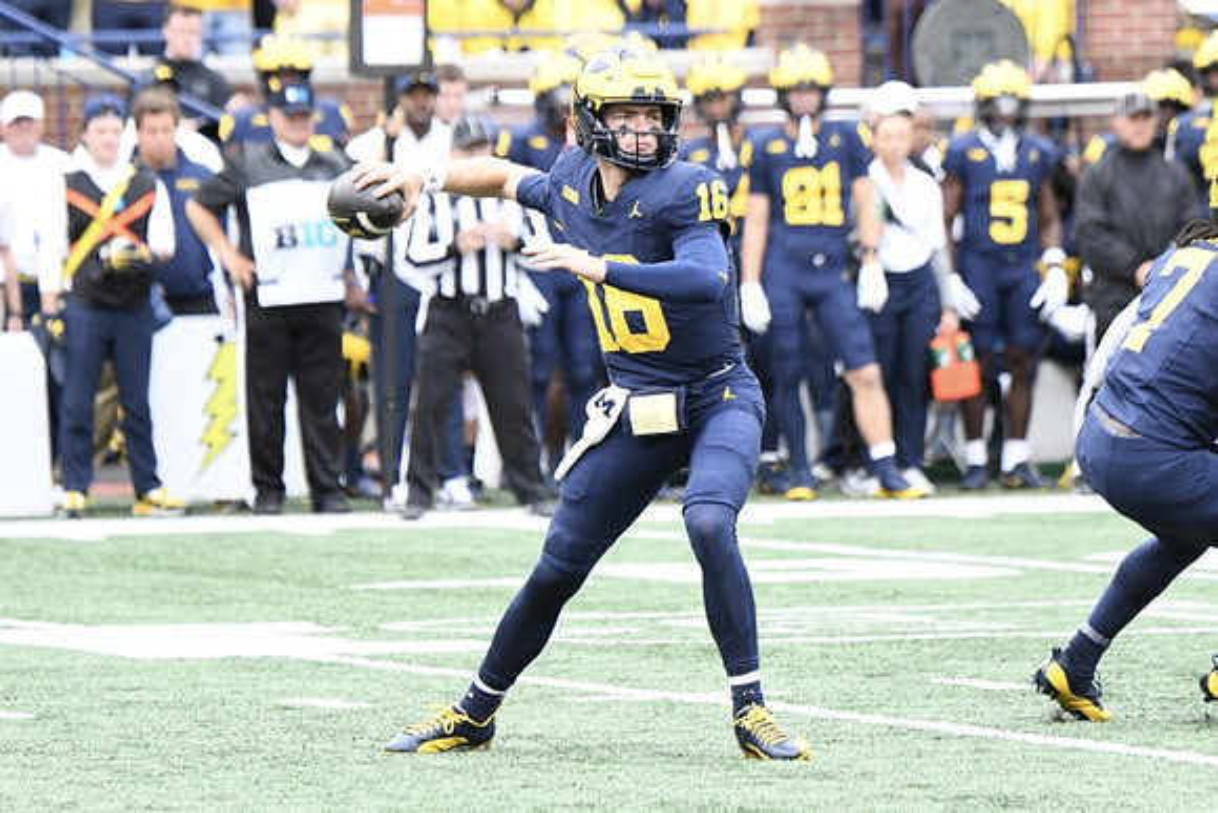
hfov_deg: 6.4
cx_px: 609
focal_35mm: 324
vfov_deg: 4.2
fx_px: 10964
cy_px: 406
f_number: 5.6
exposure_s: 1/1250
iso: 1600
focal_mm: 270
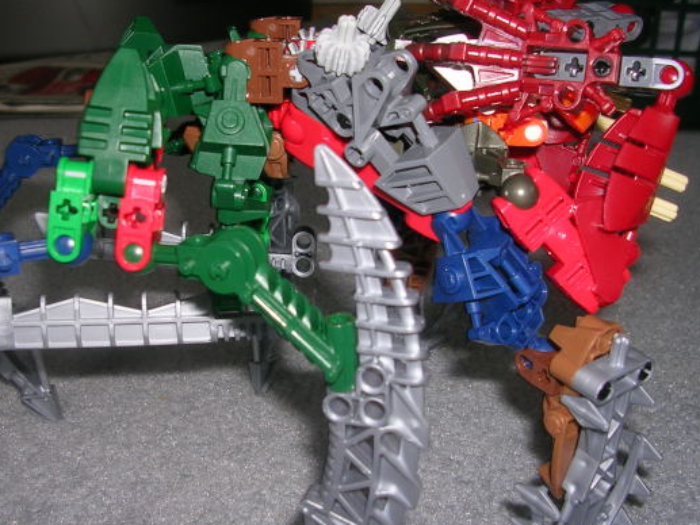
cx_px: 341
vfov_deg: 30.9
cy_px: 262
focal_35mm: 47
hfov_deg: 40.4
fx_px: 951
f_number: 2.8
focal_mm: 5.8
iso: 50
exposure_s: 1/60.1
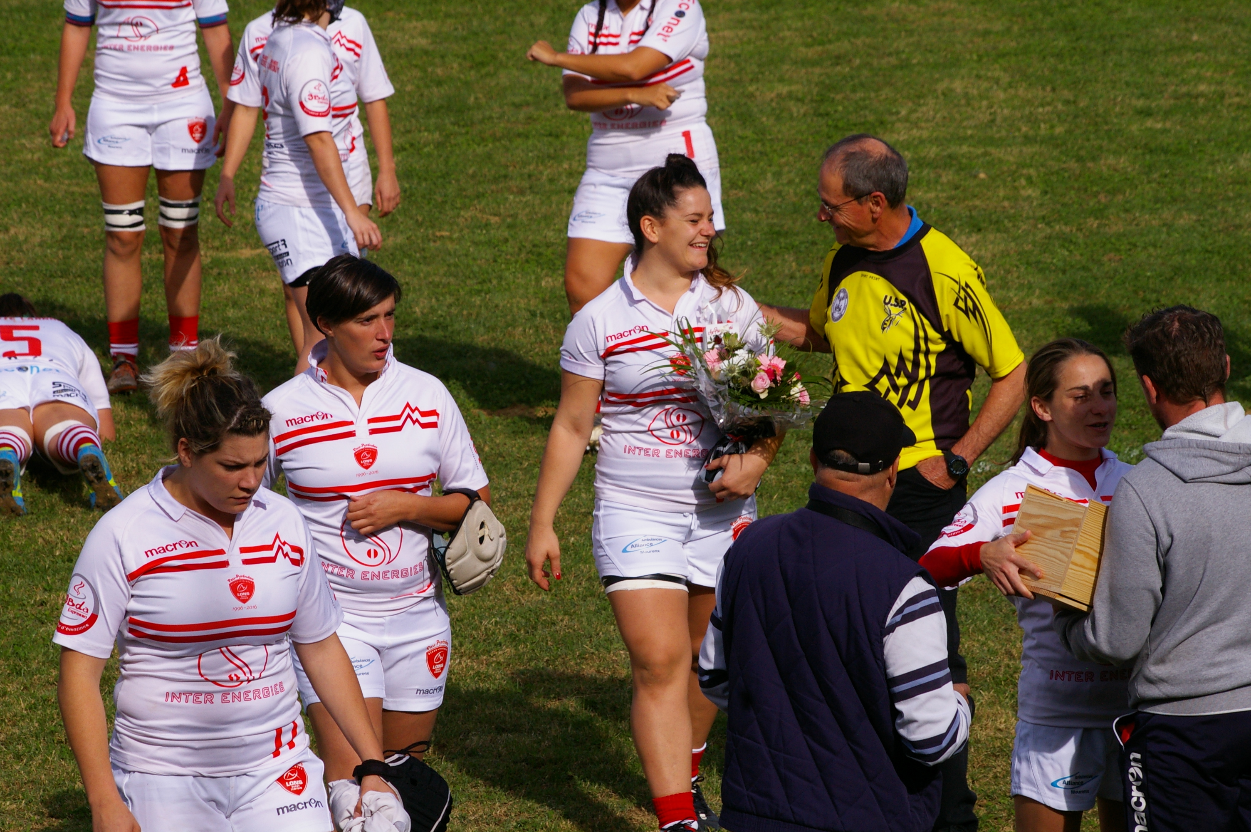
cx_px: 626
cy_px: 416
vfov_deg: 6.1
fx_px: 7812
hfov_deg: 9.2
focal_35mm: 225
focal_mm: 150
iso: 400
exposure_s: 1/750
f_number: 11
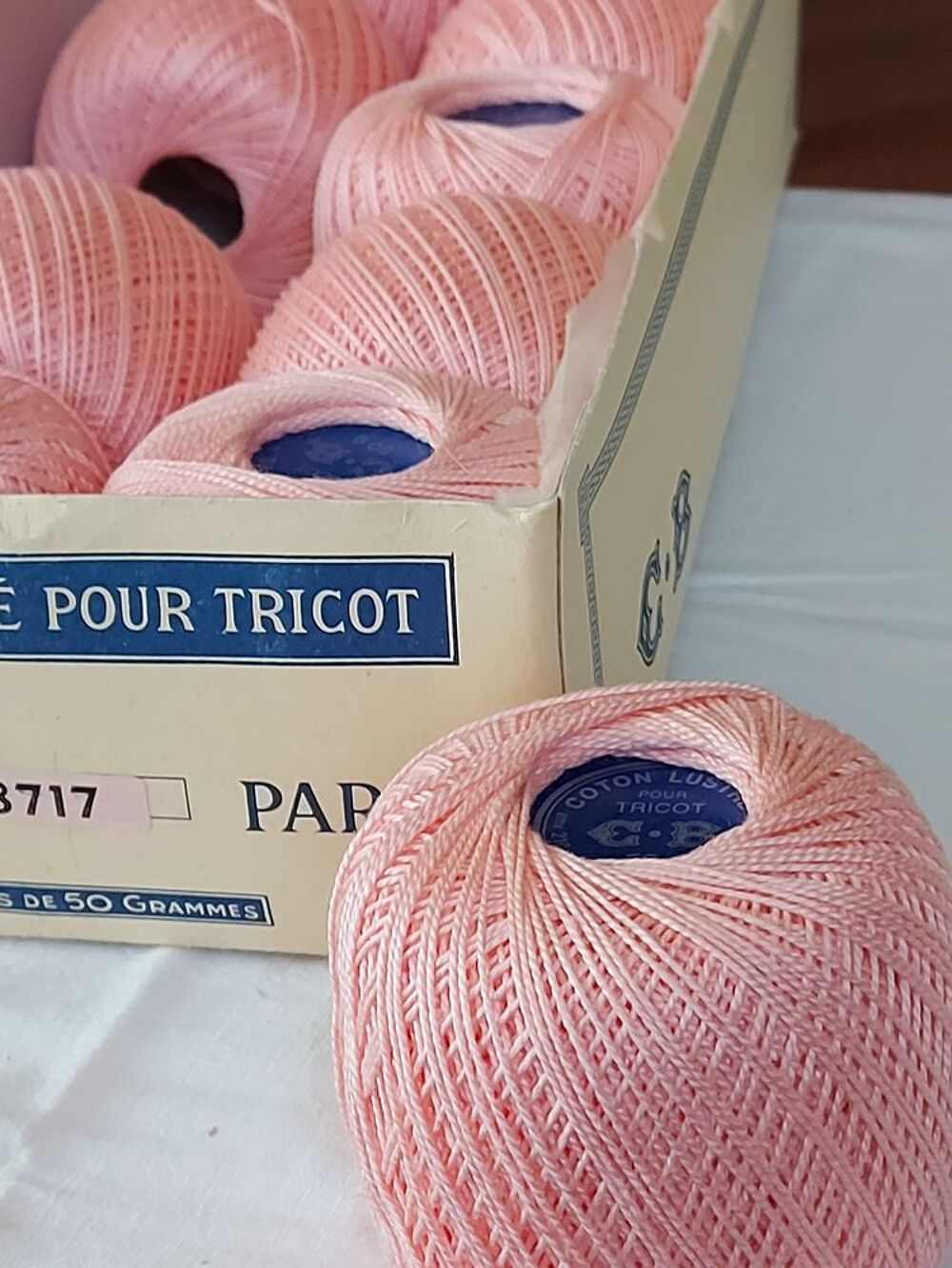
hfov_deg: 56.8
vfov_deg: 71.6
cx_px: 476
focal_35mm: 24
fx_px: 880
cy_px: 634
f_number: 1.8
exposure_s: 1/60
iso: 125
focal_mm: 5.23
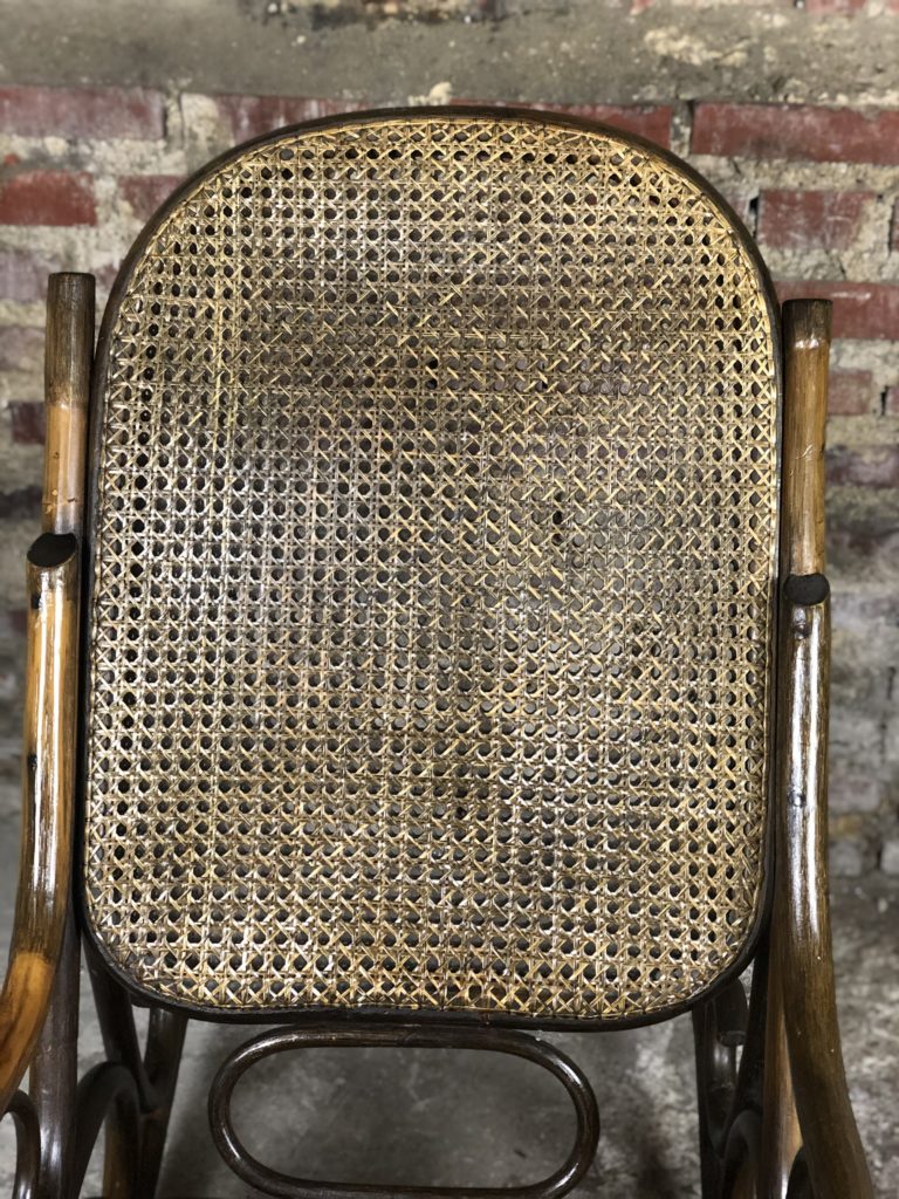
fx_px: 1801
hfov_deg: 28.0
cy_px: 600
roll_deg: -1.1
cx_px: 450
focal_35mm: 52
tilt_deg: -29.8
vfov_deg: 36.8
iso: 160
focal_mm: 6
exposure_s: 1/20
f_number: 2.4
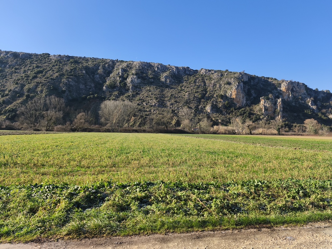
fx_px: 221
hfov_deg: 73.9
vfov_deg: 58.9
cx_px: 166
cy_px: 124
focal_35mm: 23
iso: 50
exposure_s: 1/582
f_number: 1.65
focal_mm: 6.18
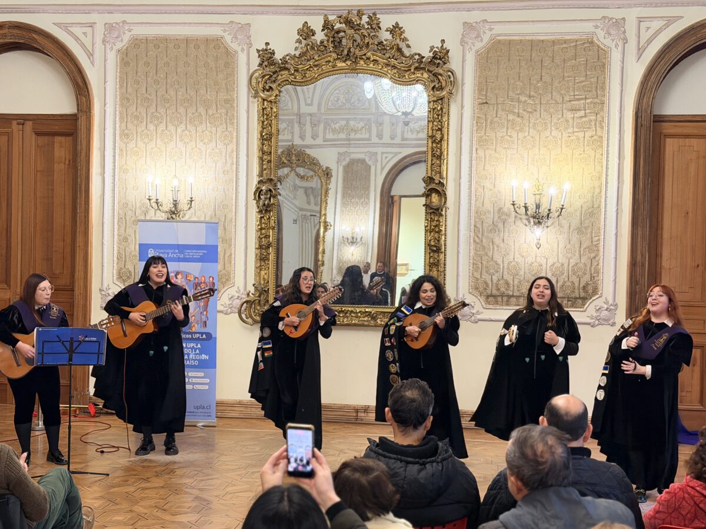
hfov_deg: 39.7
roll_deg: -1.0
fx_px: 979
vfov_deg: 30.3
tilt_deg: -1.3
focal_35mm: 48
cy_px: 264
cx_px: 353
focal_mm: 6.76
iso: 250
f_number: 1.78
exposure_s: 1/50
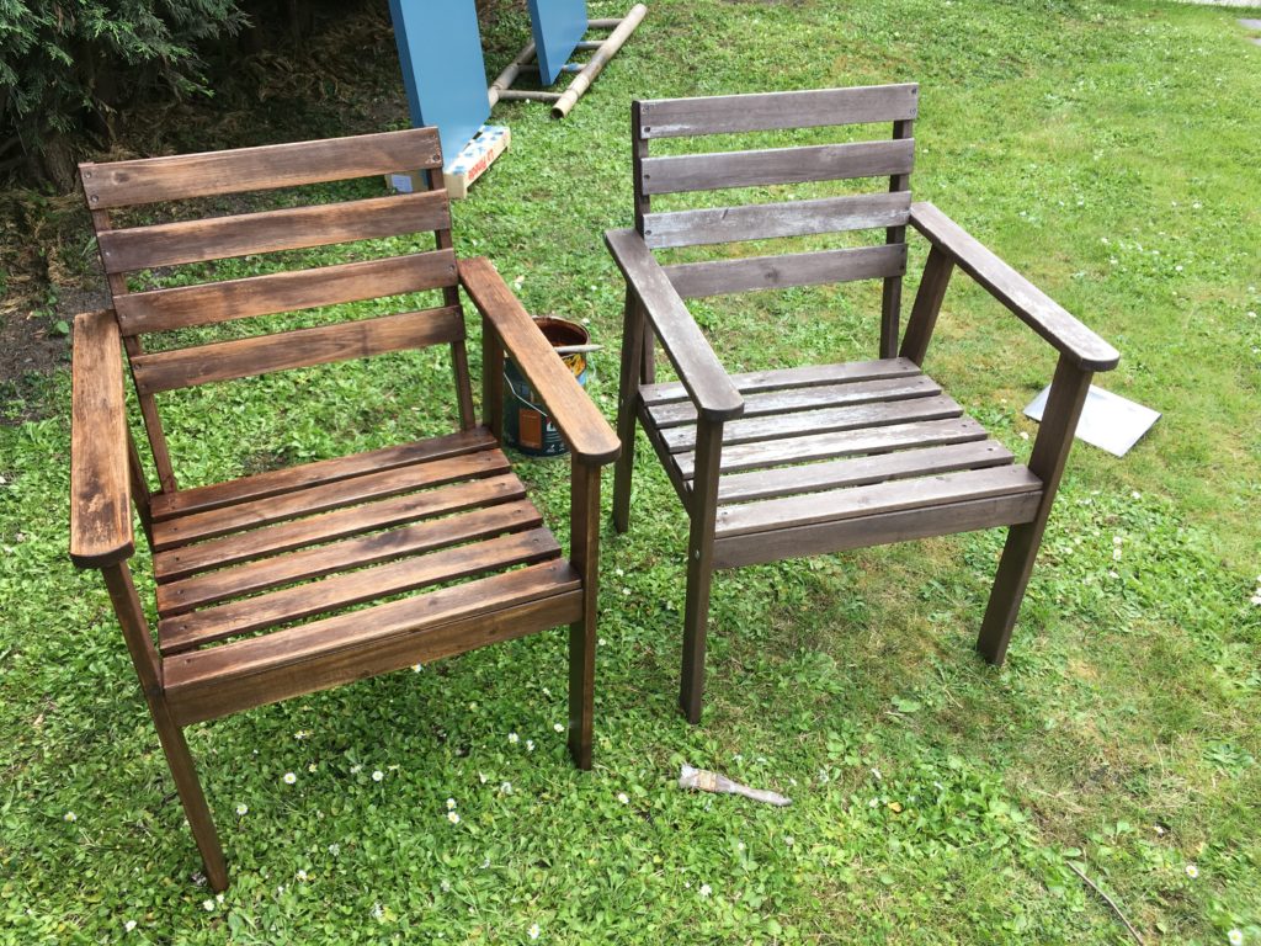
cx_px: 630
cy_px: 473
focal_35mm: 29
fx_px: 1056
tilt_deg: -34.1
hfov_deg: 61.7
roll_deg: -2.7
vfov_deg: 48.2
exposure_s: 1/269
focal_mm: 4.15
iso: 25
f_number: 2.2
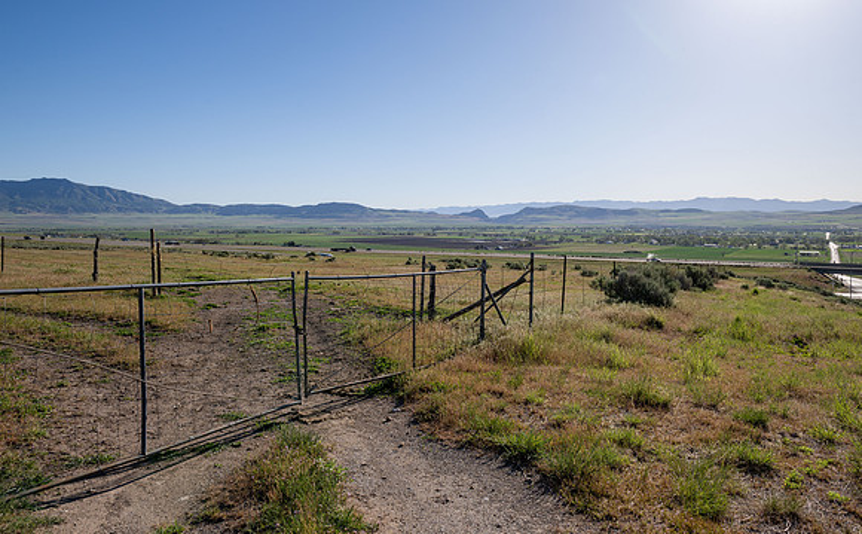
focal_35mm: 25
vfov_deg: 49.6
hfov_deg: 73.5
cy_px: 248
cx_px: 431
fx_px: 577
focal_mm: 24
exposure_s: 1/640
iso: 100
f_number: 8
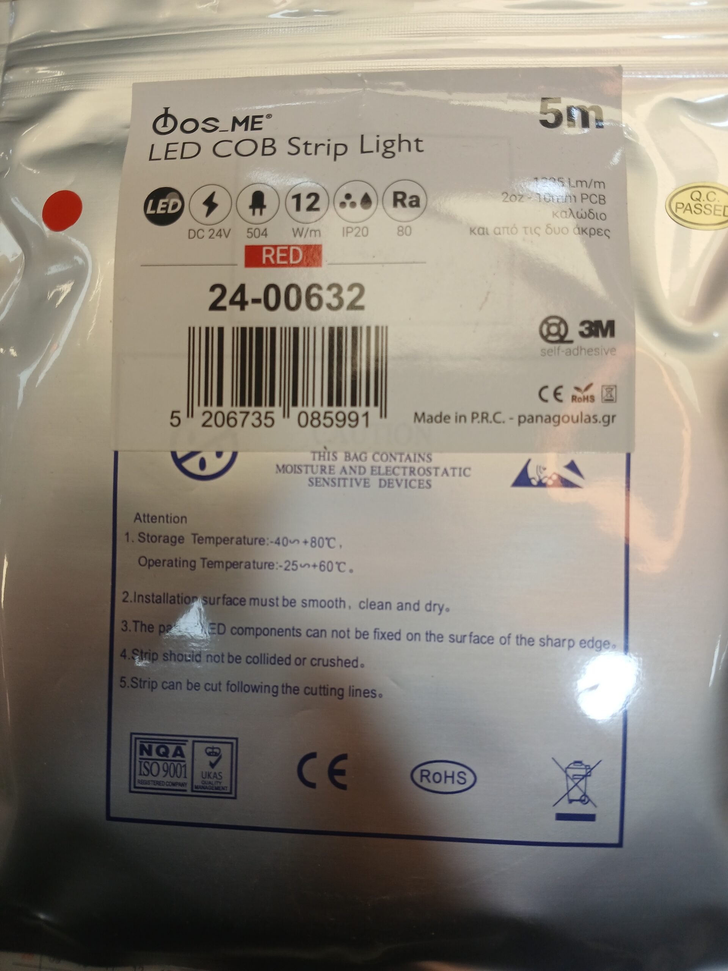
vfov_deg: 67.3
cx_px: 364
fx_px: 729
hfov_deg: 53.1
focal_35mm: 26
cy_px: 486
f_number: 1.8
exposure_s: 1/100
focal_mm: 3.98
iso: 40
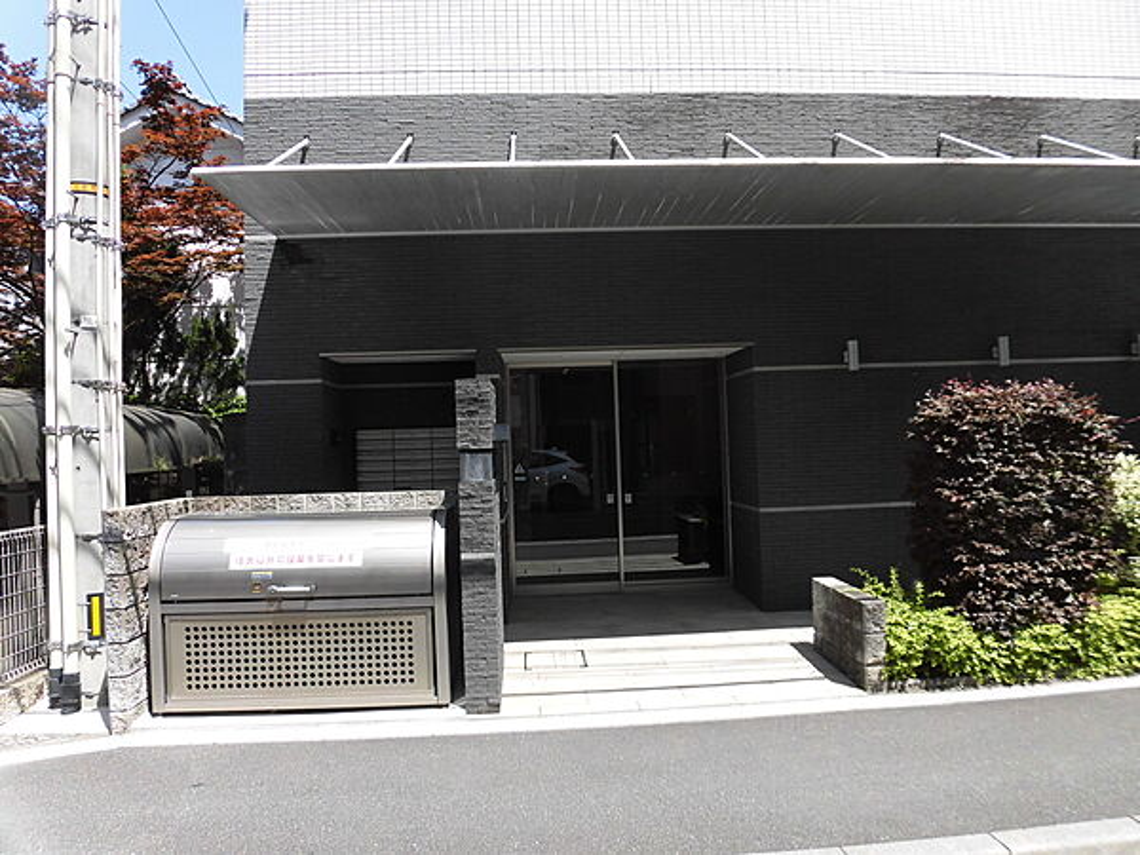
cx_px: 570
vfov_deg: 56.8
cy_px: 428
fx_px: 790
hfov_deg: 71.6
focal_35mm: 24
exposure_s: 1/640
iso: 100
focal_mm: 4.3
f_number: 3.1
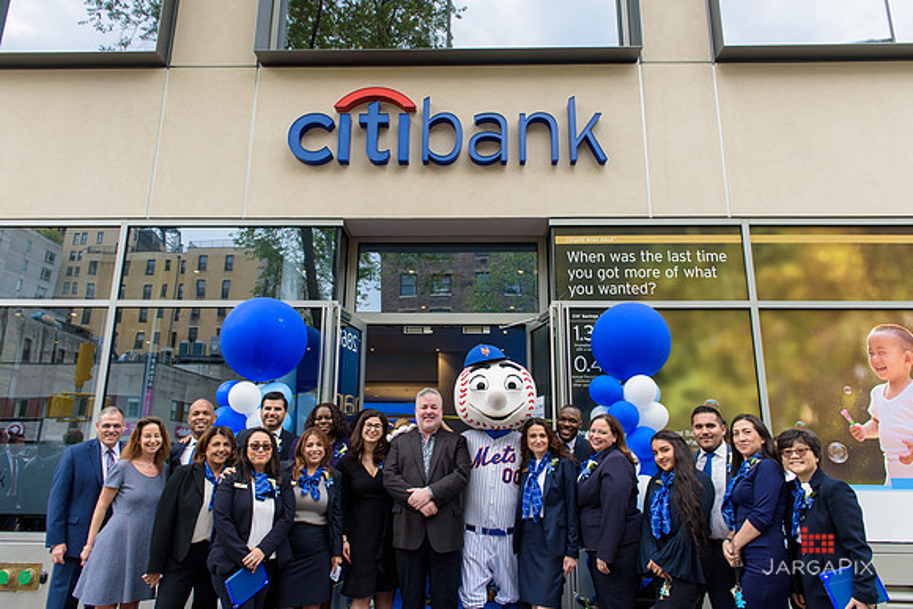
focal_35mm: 24
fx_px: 609
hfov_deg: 73.7
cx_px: 456
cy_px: 304
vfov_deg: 53.2
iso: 200
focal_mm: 24
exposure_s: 1/250
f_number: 5
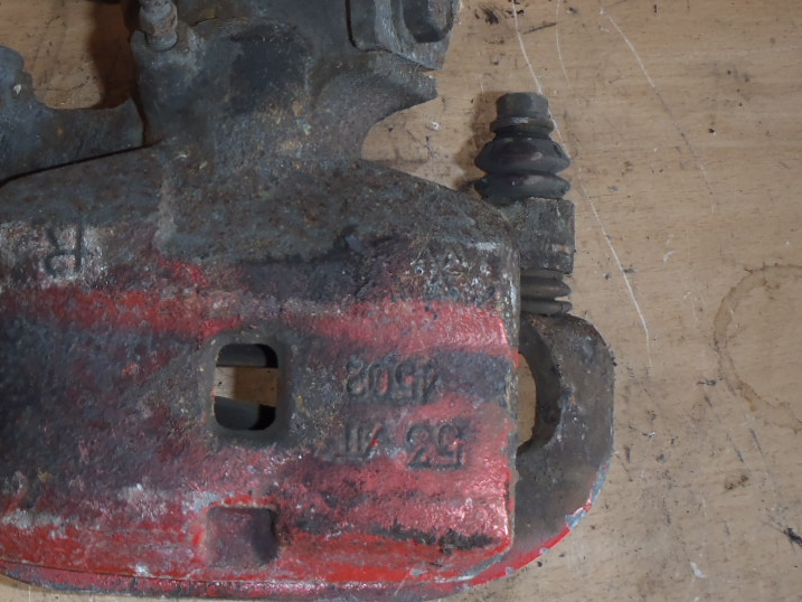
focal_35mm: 50
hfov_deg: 37.6
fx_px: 1159
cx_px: 243
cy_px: 177
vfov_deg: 28.8
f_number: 3.9
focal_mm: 5
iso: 100
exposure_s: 1/30
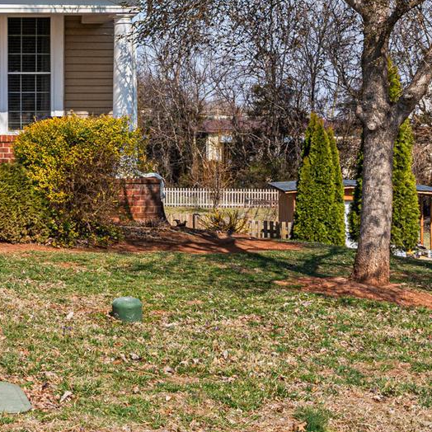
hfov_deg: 20.1
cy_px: -62
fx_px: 1031
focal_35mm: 73
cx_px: -230
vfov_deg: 22.2
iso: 250
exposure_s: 1/800
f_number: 9
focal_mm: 22
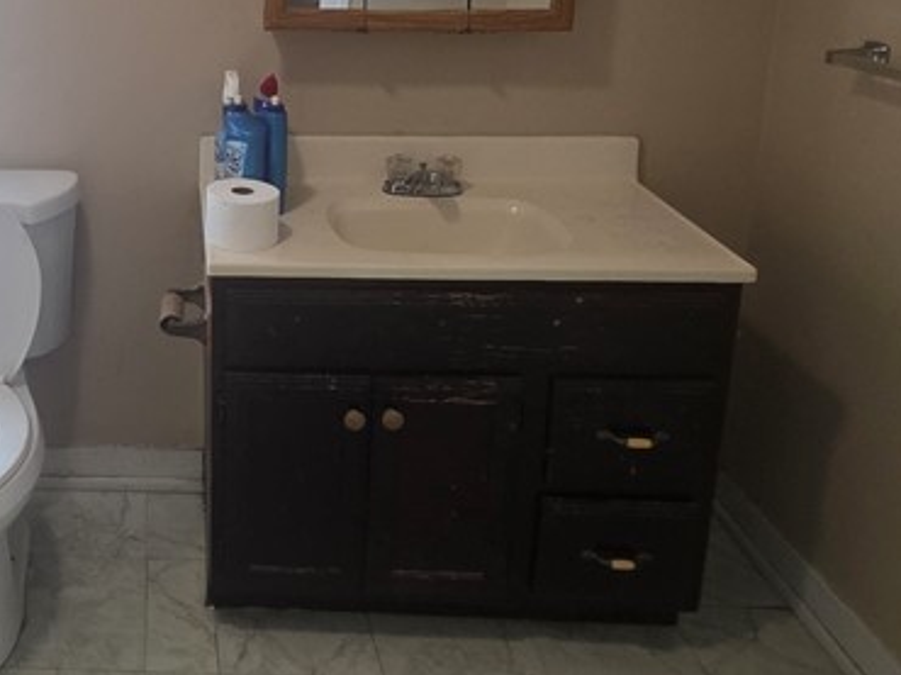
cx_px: 97
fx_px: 936
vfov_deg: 37.5
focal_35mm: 36
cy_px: 93
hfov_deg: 46.6
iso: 320
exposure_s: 1/60
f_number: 1.9
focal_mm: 2.2
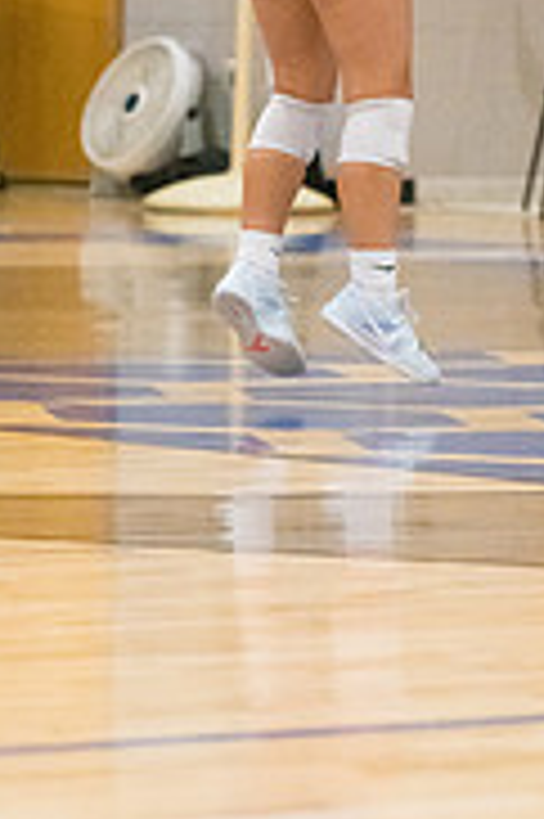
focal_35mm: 334
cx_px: 261
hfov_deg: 4.1
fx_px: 7585
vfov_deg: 6.2
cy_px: 27
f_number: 4.5
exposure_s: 1/1250
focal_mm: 135
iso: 8000
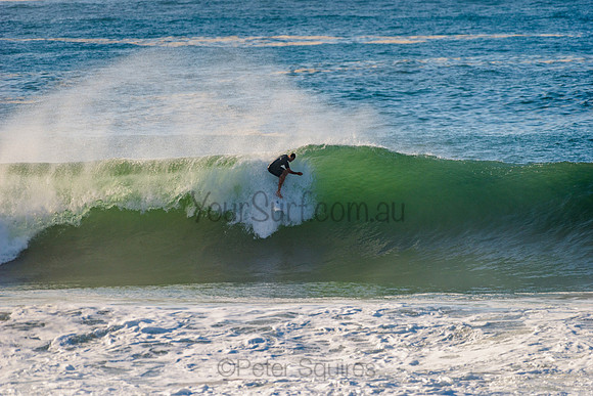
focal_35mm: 500
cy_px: 198
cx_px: 296
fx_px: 8238
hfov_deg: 4.1
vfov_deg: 2.8
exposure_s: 1/1600
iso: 160
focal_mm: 500
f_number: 5.6
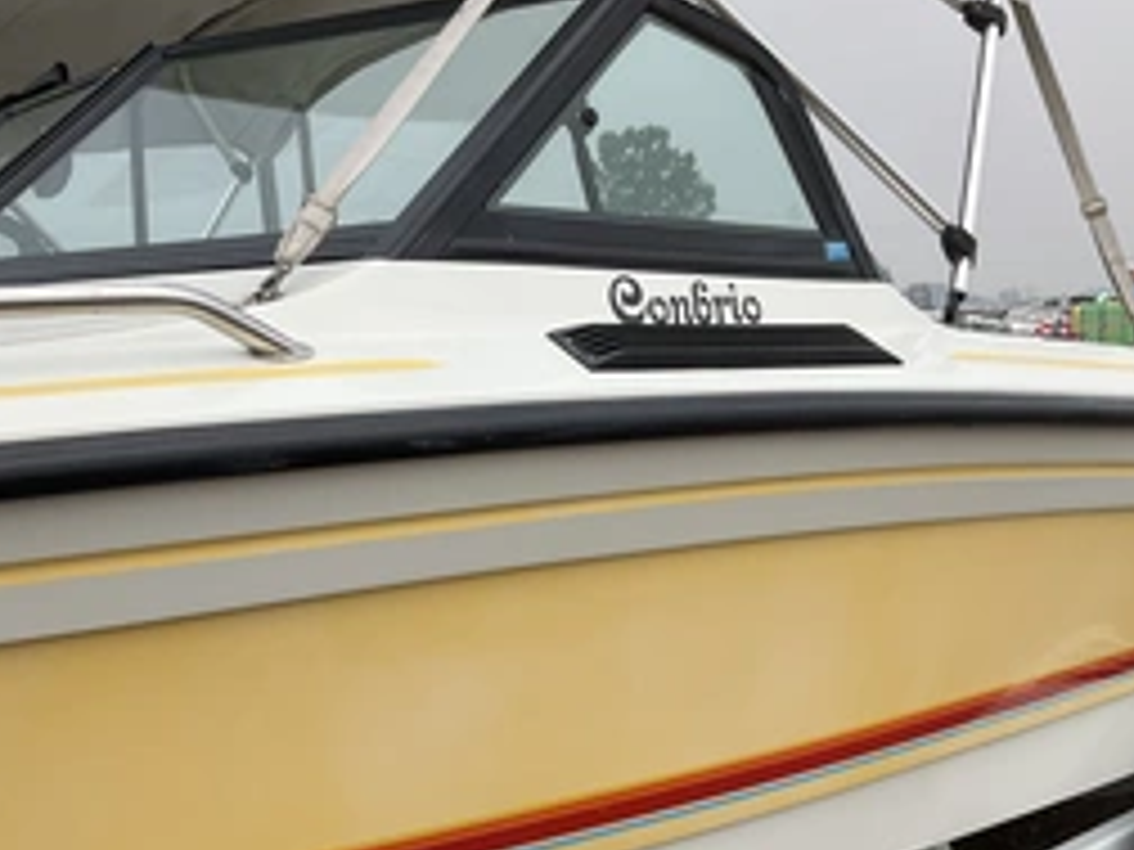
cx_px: 558
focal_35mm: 46
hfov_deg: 41.2
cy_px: 666
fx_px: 1507
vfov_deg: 30.8
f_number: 1.8
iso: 25
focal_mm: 3
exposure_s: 1/1377
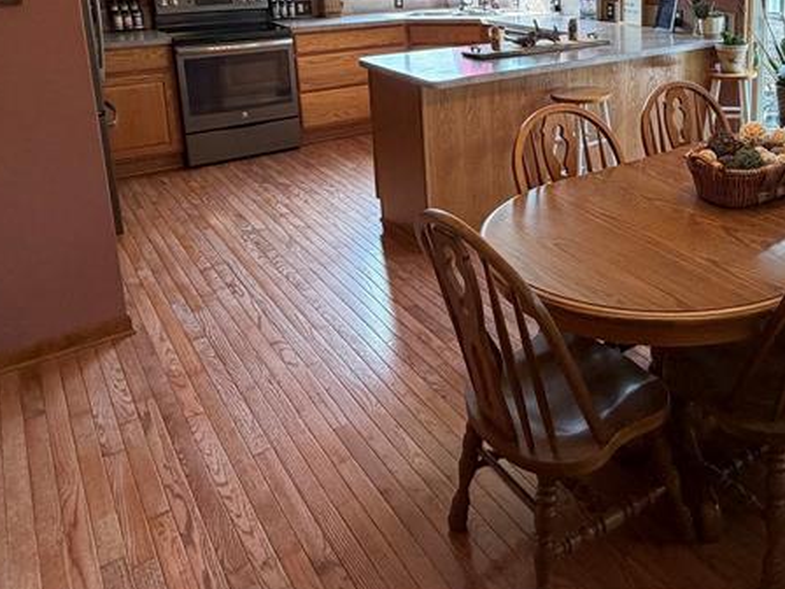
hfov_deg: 53.3
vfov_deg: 41.4
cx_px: 620
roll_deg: +0.4
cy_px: 82
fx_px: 726
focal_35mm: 32
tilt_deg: -11.1
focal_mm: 2.22
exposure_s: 1/120
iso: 200
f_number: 2.2
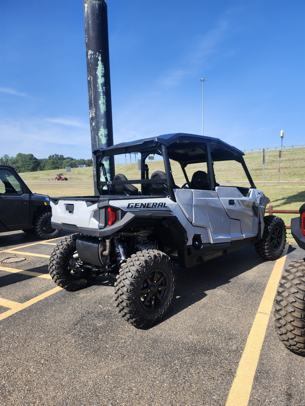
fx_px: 270
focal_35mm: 23
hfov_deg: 58.9
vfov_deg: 73.9
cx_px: 152
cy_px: 203
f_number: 1.8
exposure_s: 1/1038
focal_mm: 5.54
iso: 25
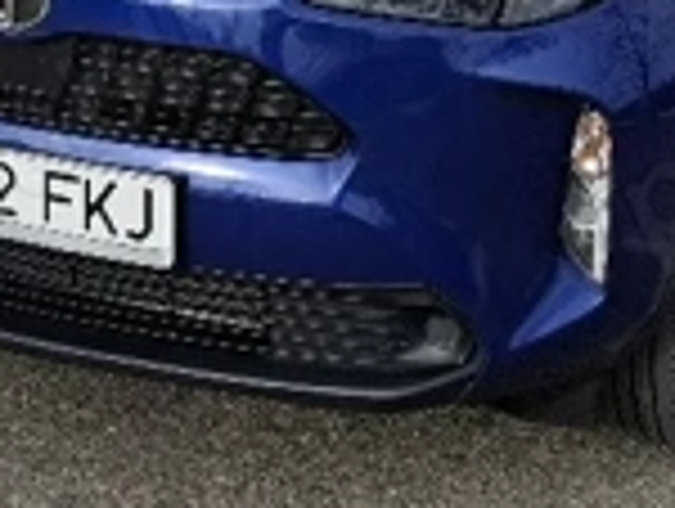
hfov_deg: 21.3
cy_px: 49
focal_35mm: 92
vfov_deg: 15.9
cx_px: 387
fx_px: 1797
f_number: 1.8
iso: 50
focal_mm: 5.54
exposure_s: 1/1111
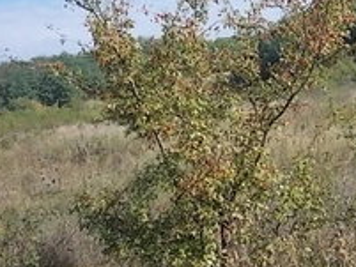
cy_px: 75
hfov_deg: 25.7
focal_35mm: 75
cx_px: 260
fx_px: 772
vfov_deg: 19.6
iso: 80
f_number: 6.5
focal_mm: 6.1
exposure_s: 1/160
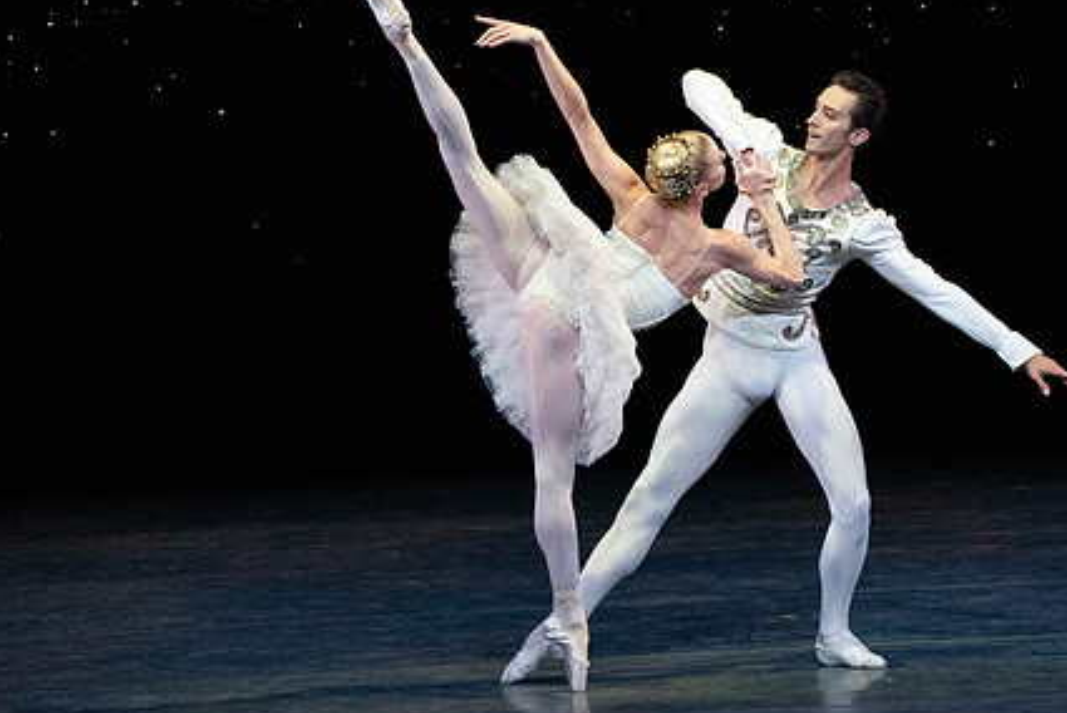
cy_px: 272
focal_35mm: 434
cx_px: 635
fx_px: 12872
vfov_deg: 3.2
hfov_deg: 4.7
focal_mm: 318
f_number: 11
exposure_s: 1/500
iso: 20000
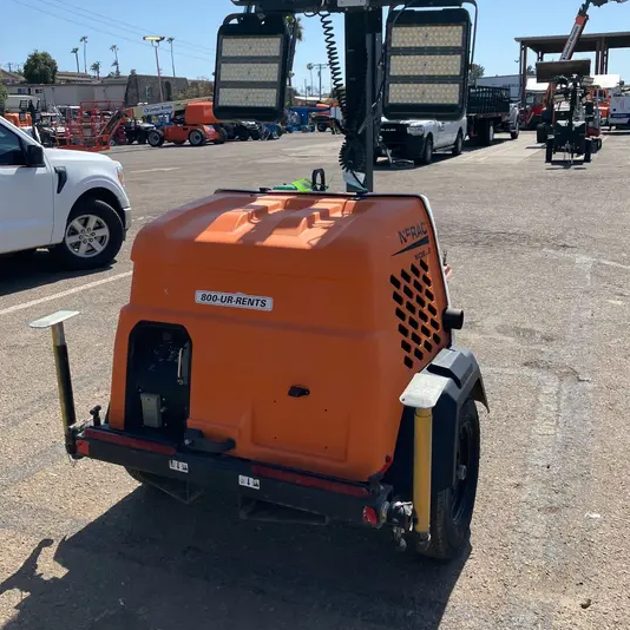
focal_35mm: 34
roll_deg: +0.5
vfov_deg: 48.1
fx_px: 700
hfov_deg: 48.5
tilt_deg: -10.5
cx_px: 314
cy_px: 247
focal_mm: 3.99
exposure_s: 1/1799
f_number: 1.8
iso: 32
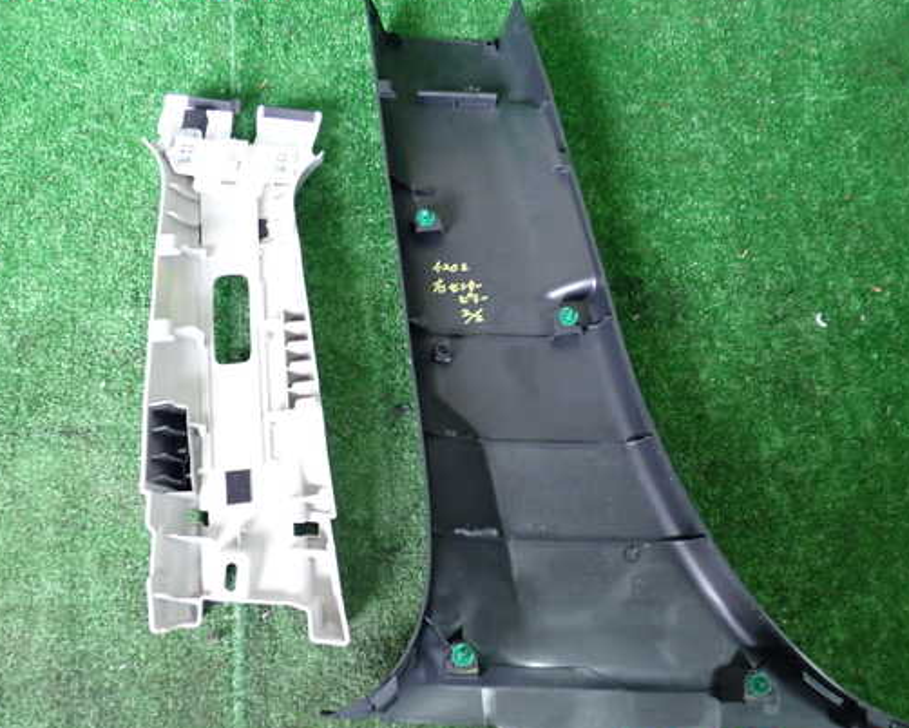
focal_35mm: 35
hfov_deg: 51.5
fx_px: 942
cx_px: 489
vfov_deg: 42.3
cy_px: 366
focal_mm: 5.4
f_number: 2.3
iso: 500
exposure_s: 1/30
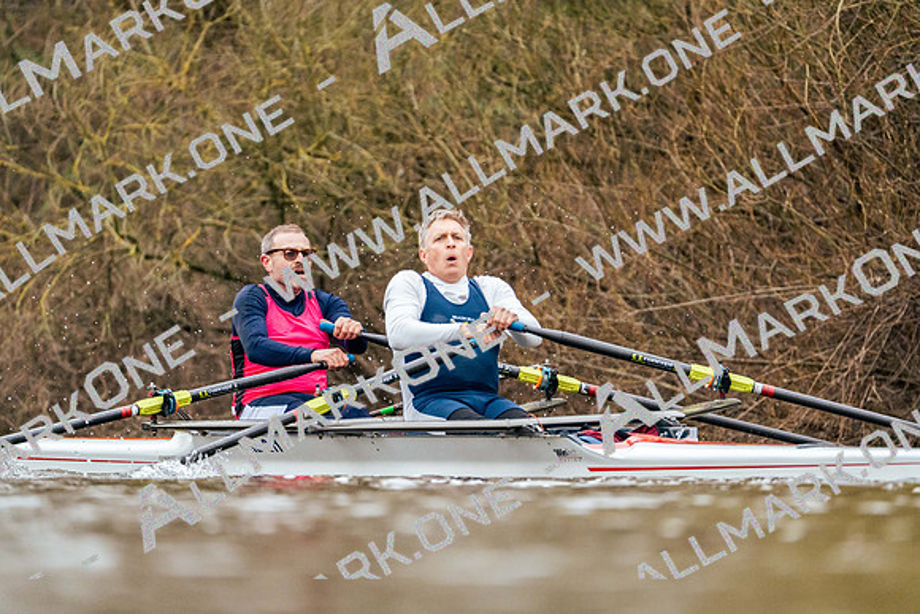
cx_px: 460
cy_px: 307
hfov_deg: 3.4
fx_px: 15336
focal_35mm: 600
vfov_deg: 2.3
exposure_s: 1/1600
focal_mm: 600
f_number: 6.3
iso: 5000
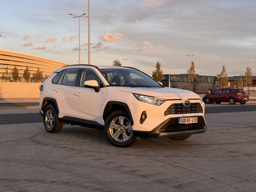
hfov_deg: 39.7
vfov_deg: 30.3
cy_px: 96
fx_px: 355
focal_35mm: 48
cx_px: 128
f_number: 1.78
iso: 64
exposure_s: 1/513
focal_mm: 6.76
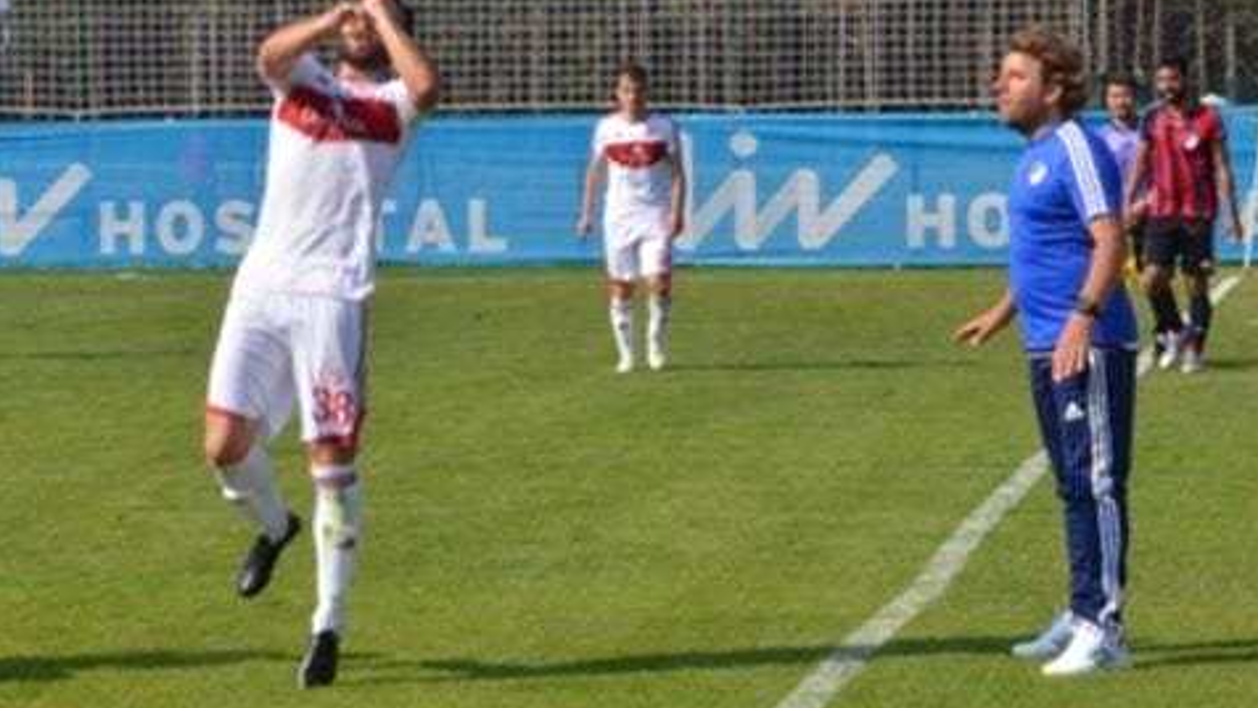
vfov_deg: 8.8
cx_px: 544
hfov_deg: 15.7
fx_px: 4571
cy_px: 164
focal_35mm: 137
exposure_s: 1/250
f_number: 32
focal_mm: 52
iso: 1250
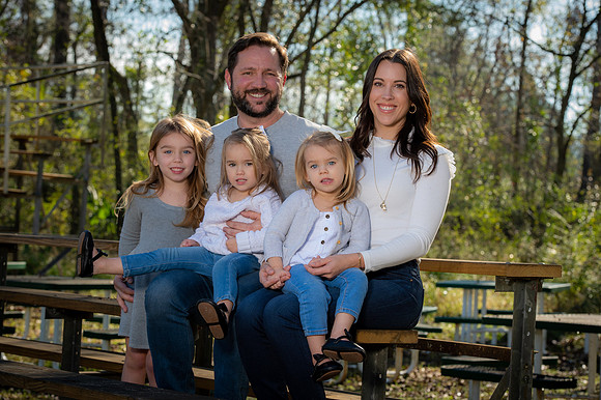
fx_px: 1702
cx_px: 300
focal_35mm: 102
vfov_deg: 13.4
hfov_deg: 20.0
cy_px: 200
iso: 100
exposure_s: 1/60
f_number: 8
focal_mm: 102
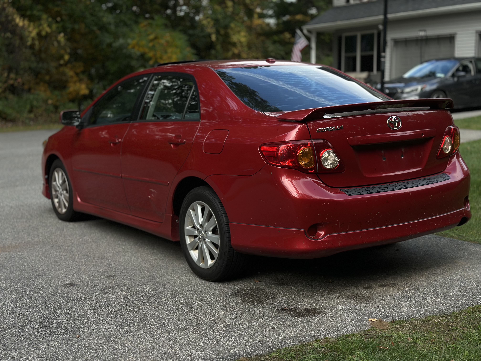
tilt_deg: -7.5
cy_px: 180
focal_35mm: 48
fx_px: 667
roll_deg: +0.5
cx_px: 240
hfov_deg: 39.7
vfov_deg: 30.3
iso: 80
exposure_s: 1/1751
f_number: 1.78
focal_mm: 6.86
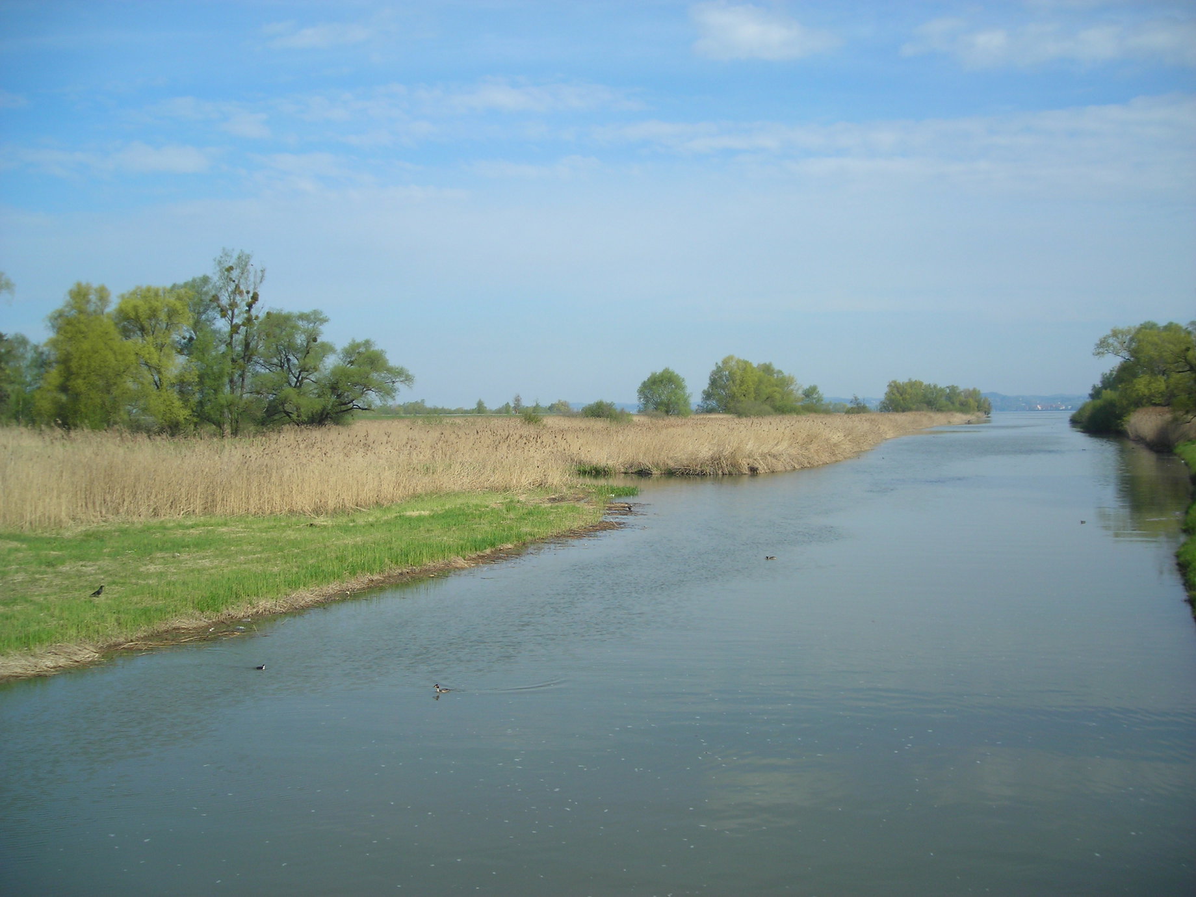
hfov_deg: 49.0
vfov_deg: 37.7
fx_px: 1313
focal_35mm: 38
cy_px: 448
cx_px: 598
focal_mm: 6.3
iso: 50
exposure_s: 1/196
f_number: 6.4
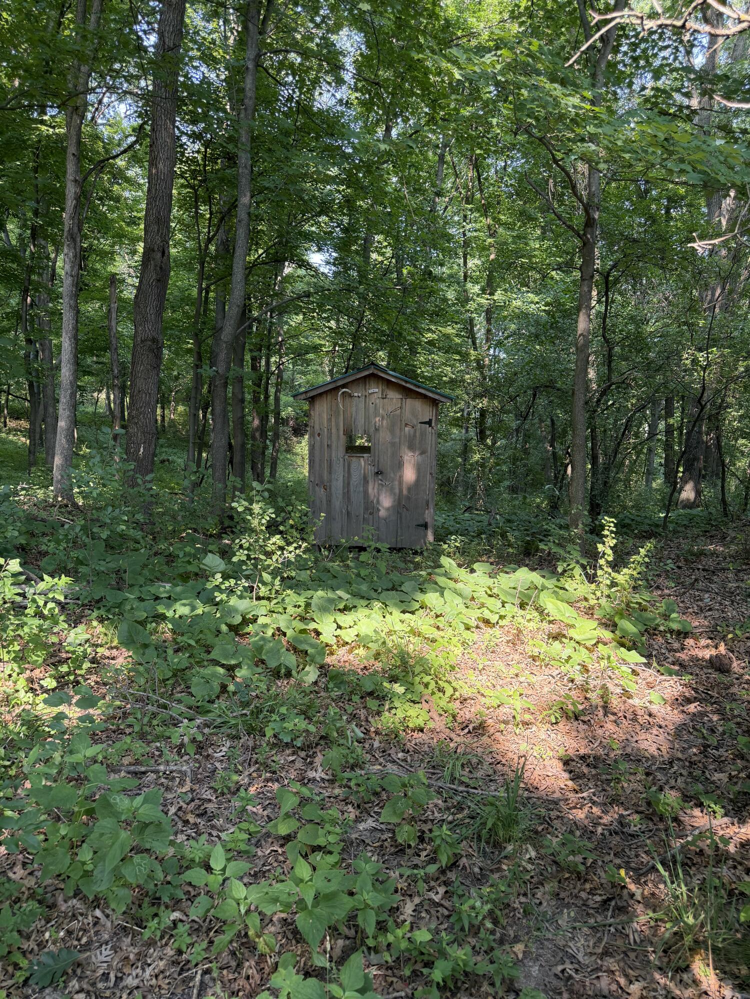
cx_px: 375
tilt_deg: -8.9
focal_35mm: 24
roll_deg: -0.2
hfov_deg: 56.8
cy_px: 500
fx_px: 693
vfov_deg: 71.6
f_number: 1.78
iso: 125
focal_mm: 6.76
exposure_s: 1/178
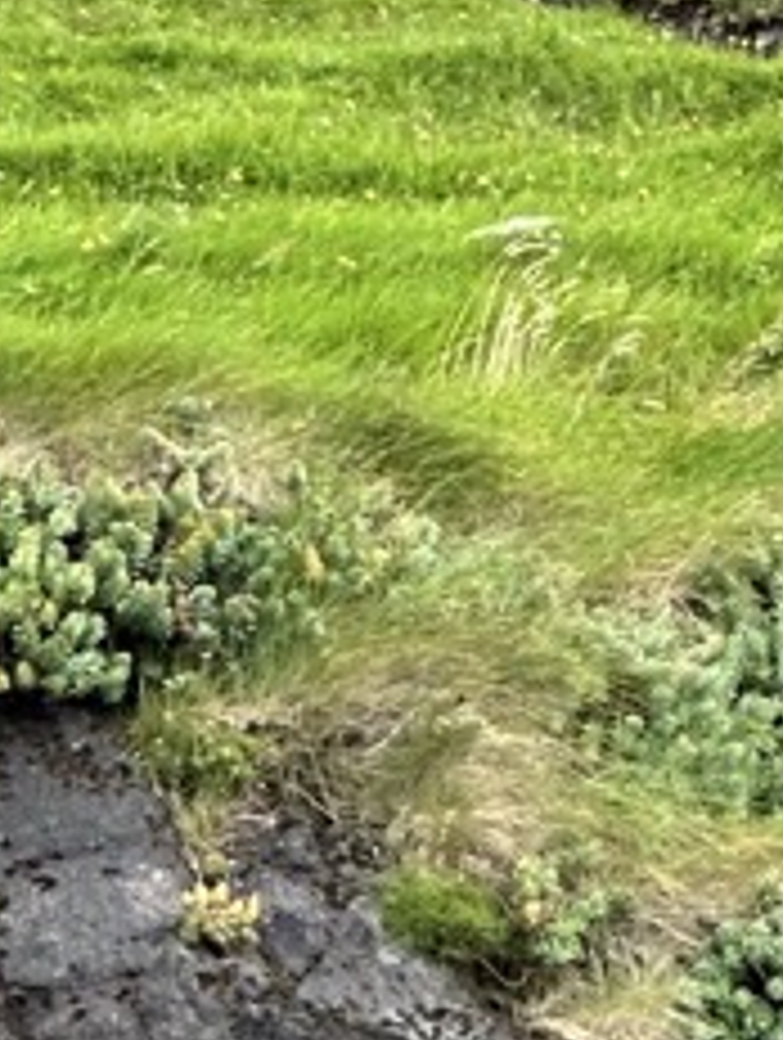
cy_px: 707
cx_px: 148
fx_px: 12813
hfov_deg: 3.5
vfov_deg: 4.6
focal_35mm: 426
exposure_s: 1/99
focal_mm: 9
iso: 50
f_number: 2.8
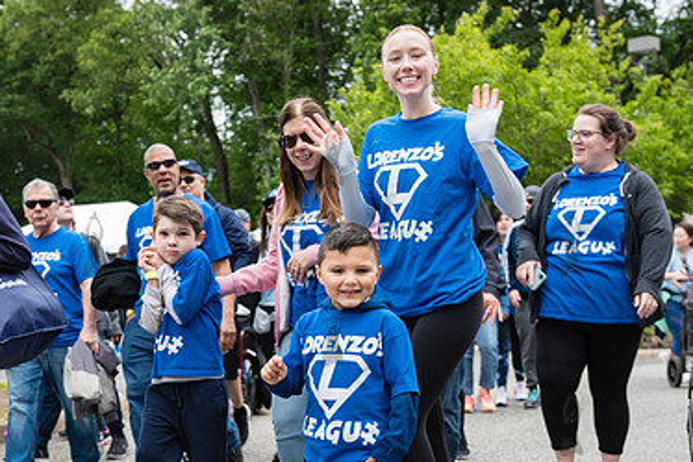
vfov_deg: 22.8
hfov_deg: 33.9
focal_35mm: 59
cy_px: 333
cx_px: 332
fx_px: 1135
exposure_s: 1/640
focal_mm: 38
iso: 400
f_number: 4
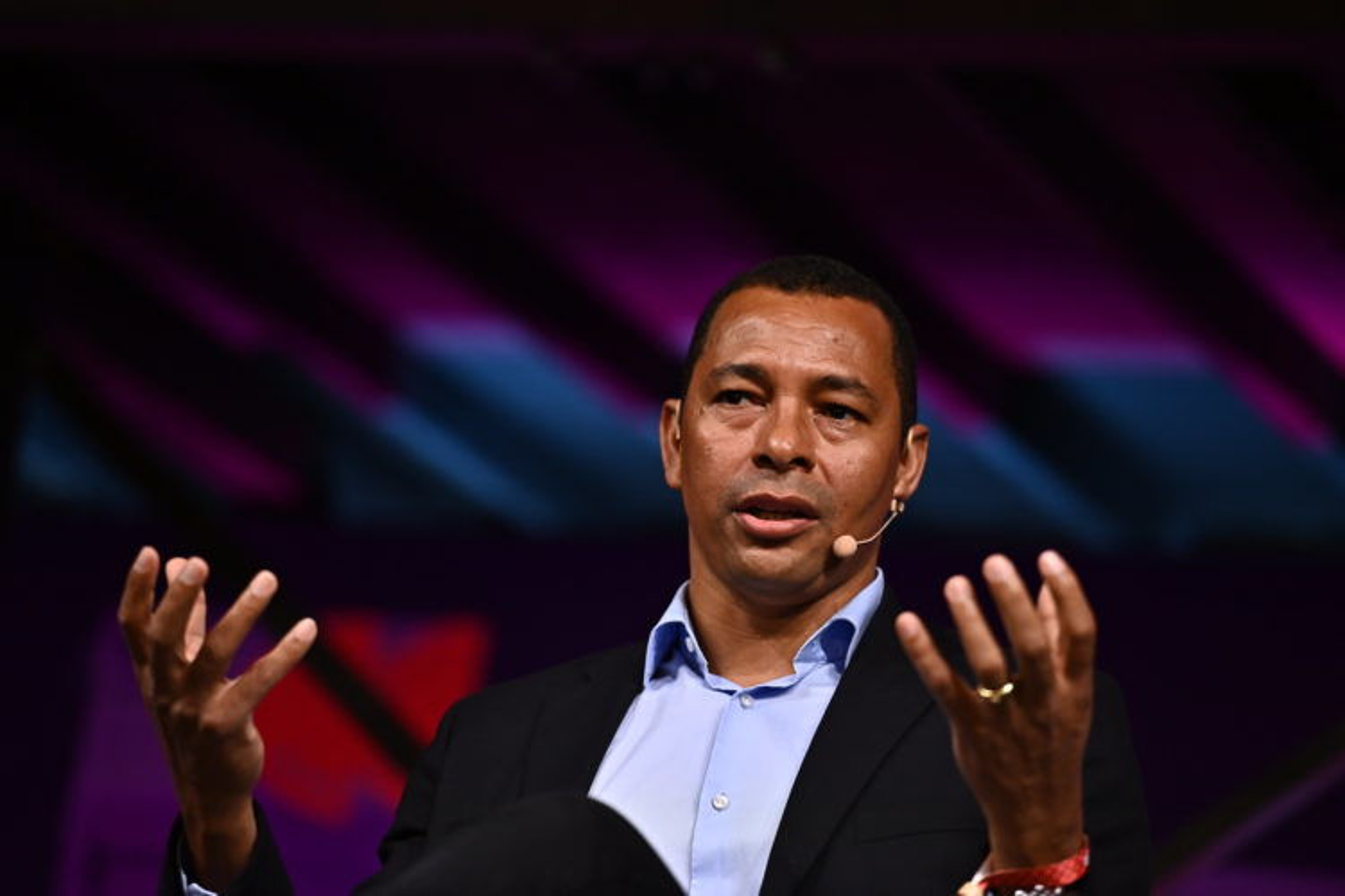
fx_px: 7472
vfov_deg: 6.9
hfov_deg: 10.3
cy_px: 448
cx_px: 672
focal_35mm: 200
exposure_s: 1/320
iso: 1000
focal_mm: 200
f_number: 2.8
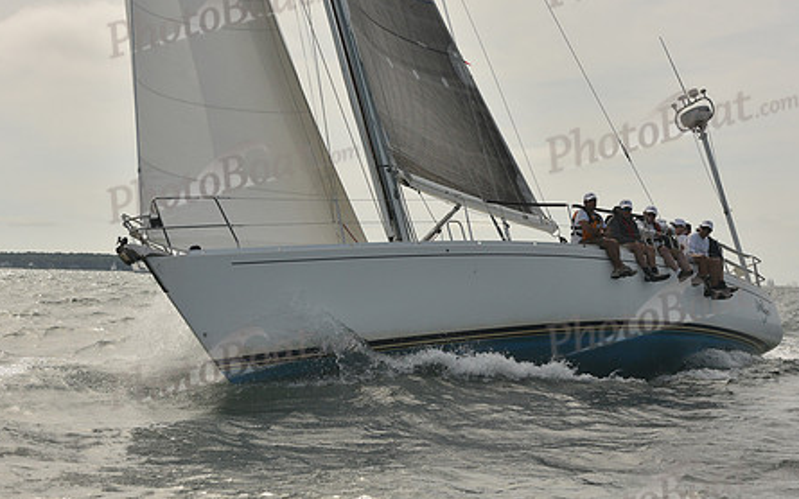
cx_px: 454
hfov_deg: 22.3
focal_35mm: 93
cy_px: 245
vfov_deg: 14.1
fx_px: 2025
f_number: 8
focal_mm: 70
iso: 320
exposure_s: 1/1000
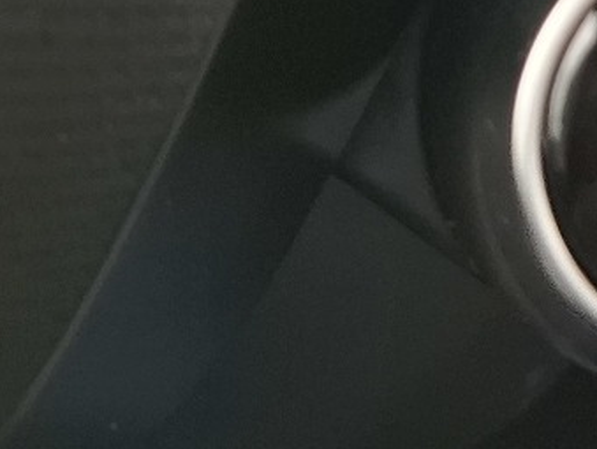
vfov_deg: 11.2
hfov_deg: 14.2
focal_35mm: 122
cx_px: 1076
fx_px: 2106
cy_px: -389
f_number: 1.8
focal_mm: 5.54
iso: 400
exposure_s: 1/24
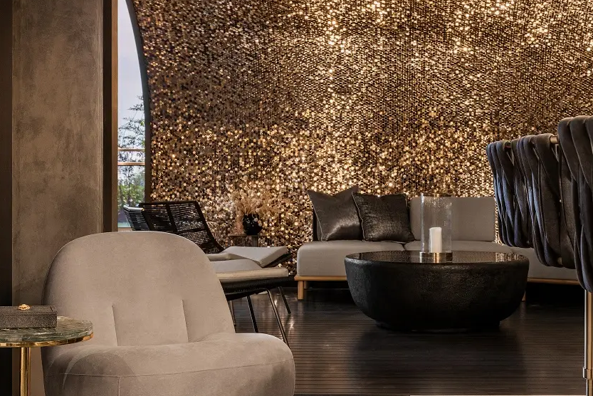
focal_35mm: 63
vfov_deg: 21.6
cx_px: 424
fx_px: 1038
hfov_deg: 31.5
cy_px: 187
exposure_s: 1.3
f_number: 8
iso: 320
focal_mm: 35
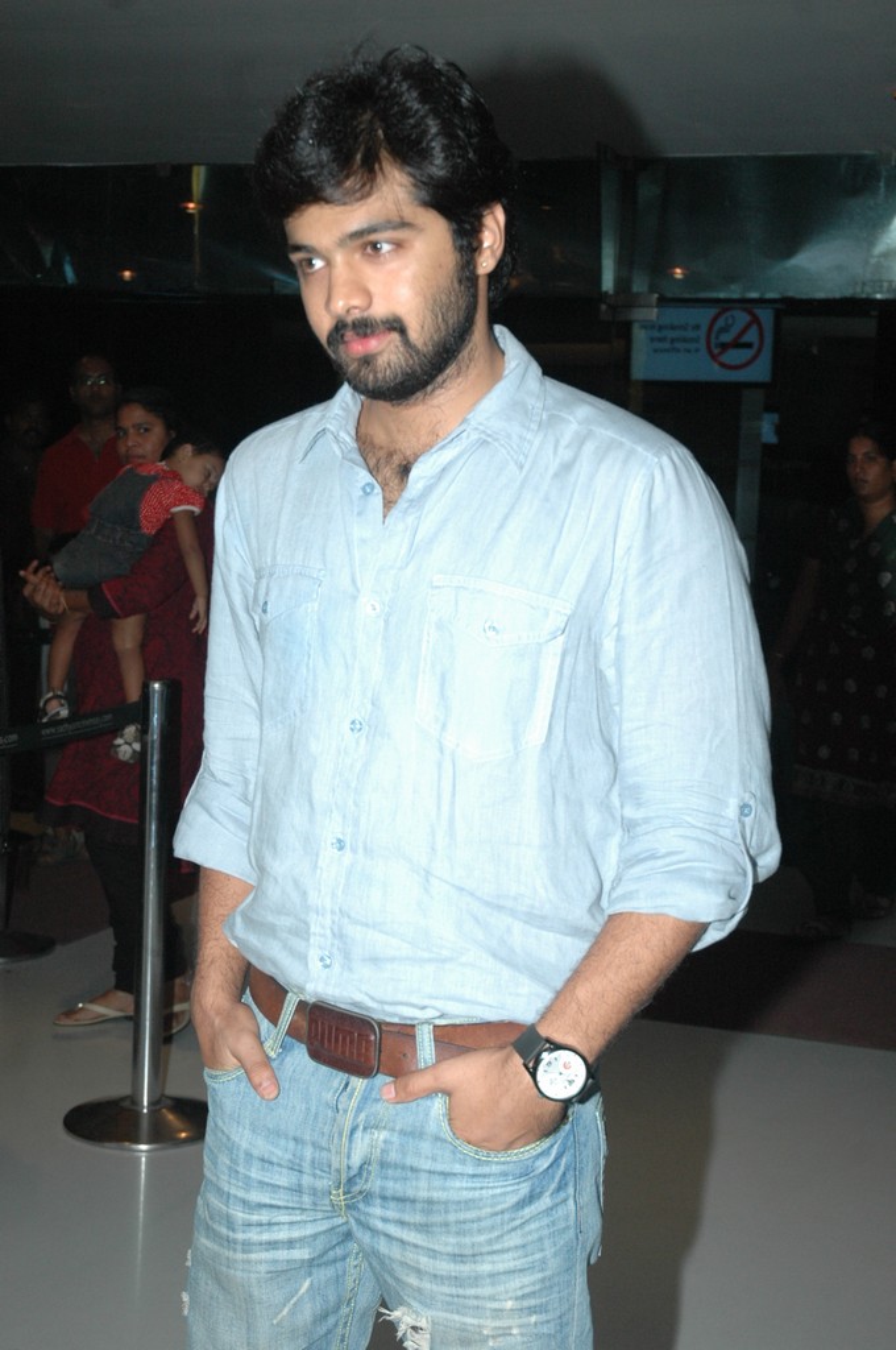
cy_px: 675
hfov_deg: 25.7
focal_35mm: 52
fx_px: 1965
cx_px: 448
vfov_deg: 37.9
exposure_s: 1/100
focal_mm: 35
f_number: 5
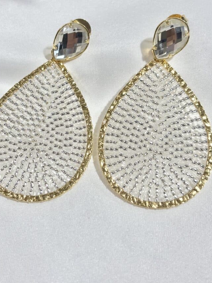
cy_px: 116
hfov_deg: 23.6
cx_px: 90
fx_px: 506
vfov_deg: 31.1
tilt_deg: -52.2
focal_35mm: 62
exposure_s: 1/251
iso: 32
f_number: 1.6
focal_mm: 5.96
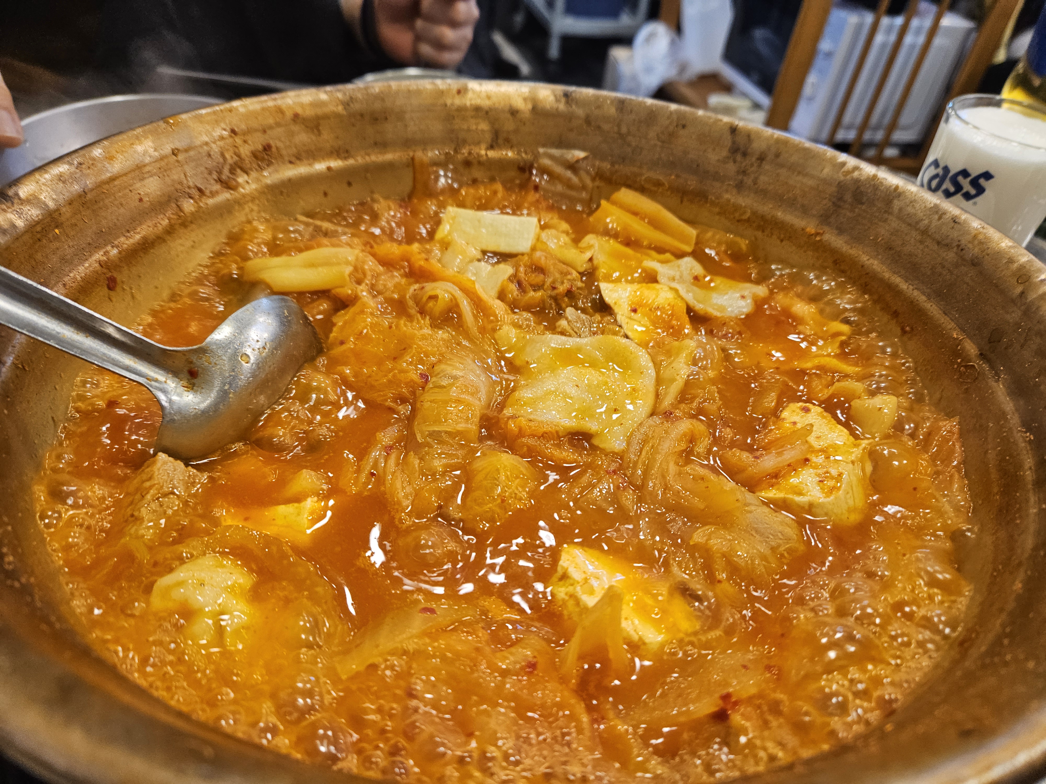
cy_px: 392
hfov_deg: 73.9
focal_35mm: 23
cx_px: 523
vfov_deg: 58.9
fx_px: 695
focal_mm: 5.4
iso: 160
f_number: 1.8
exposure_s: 1/120
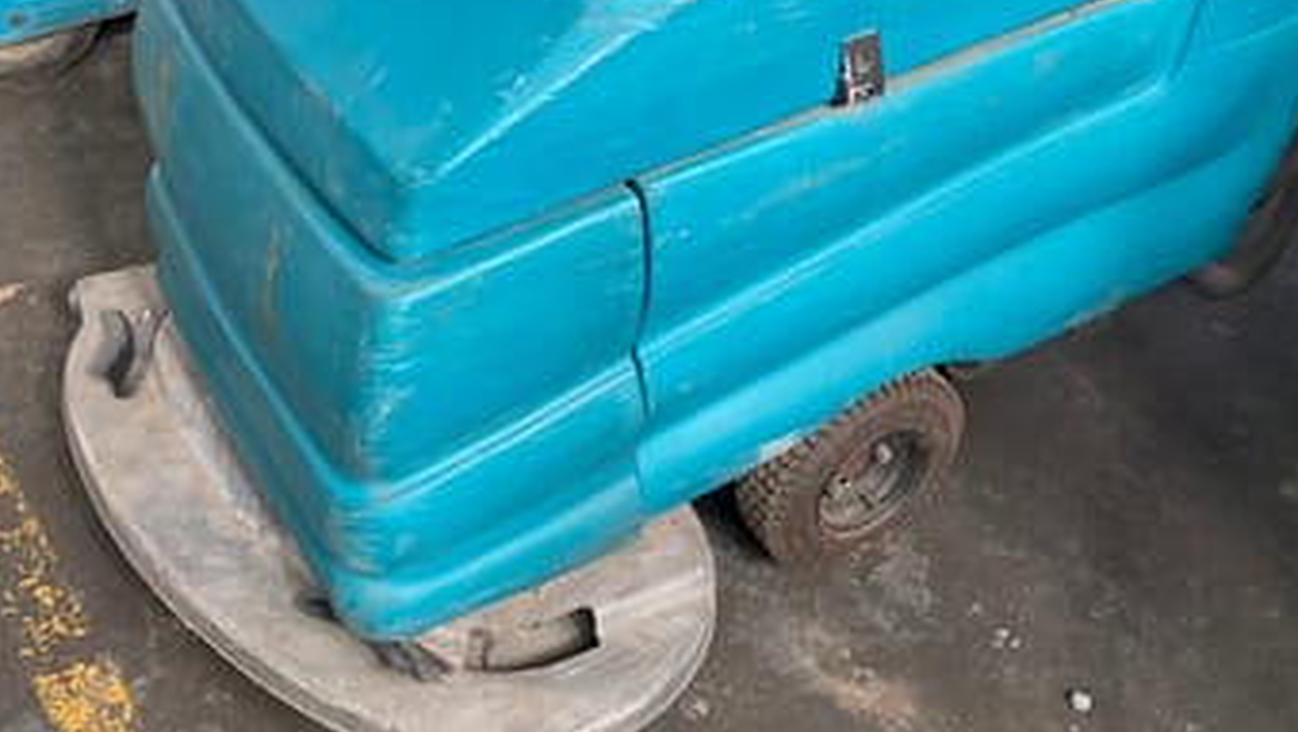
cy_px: 171
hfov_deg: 45.3
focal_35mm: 45
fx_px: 1549
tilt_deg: -34.8
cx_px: 735
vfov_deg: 26.2
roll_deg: -3.2
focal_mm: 3.99
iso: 80
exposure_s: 1/82
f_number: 1.8
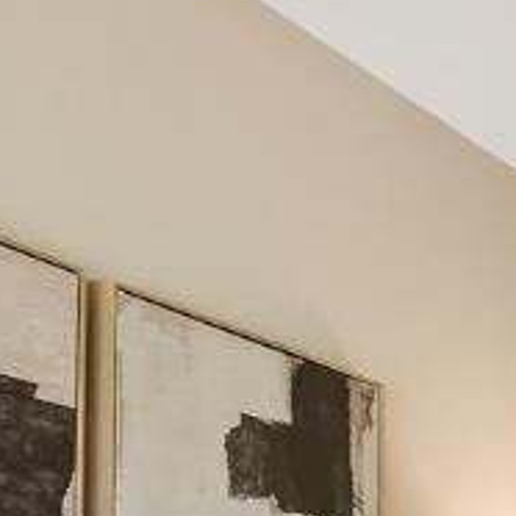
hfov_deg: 11.7
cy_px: 853
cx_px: 1476
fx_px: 1619
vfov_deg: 16.0
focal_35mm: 96
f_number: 8
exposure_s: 1/40
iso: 640
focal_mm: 14
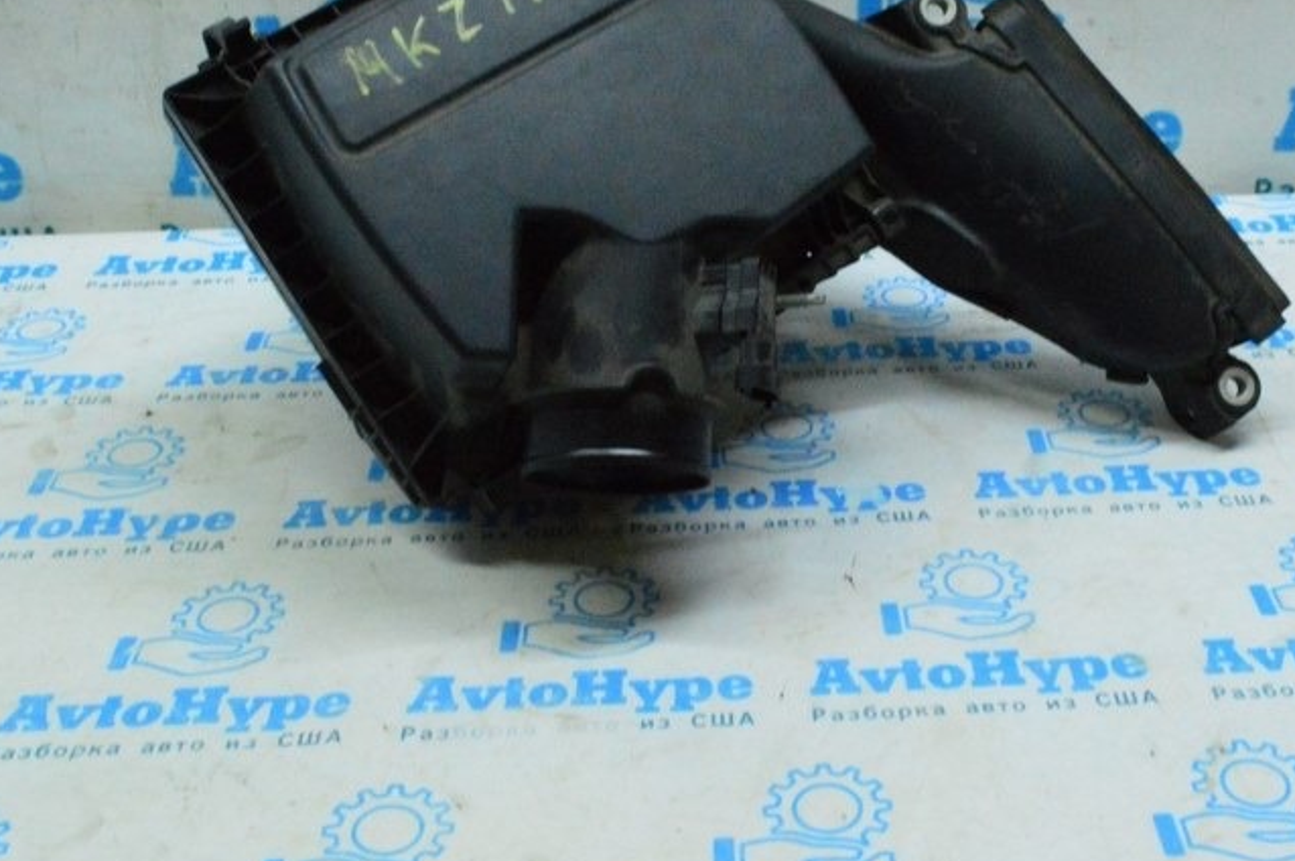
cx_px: 765
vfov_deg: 25.1
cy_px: 186
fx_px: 1905
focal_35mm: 53
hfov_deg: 37.4
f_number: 25
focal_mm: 22
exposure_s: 1/30
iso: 6400
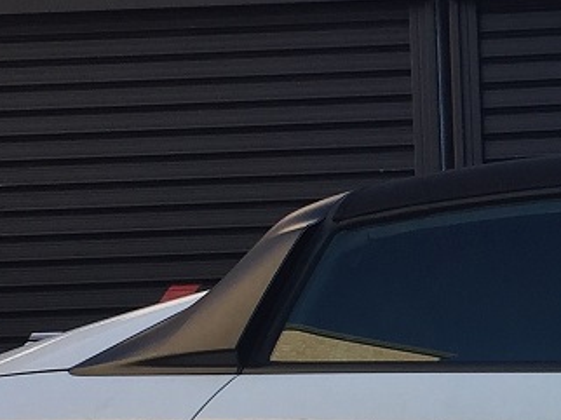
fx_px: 2381
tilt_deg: +3.0
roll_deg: +1.1
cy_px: 410
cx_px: 880
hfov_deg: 12.7
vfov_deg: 10.0
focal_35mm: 147
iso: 32
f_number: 2.2
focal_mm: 4.15
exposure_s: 1/638
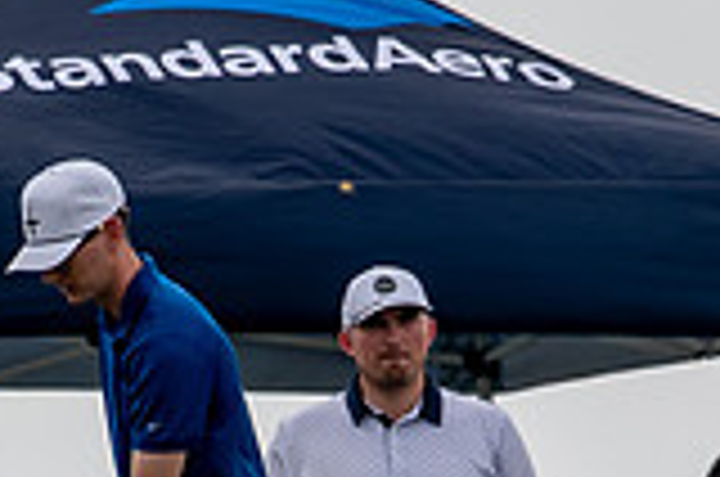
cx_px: 302
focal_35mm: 2126
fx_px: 42435
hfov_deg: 1.0
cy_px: 664
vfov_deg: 0.6
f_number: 5.6
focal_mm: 390
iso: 400
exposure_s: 1/2000
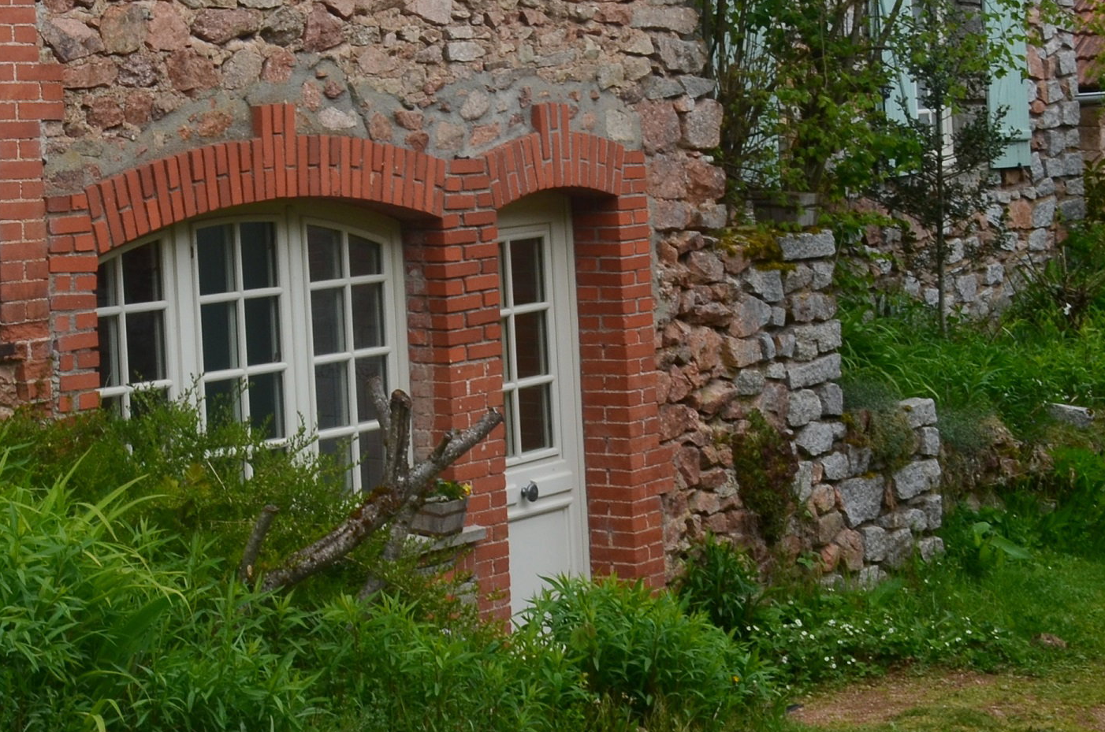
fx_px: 2665
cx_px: -186
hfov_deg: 21.9
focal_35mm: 87
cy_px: -59
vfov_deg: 15.3
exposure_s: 1/125
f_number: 11
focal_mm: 22
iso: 160
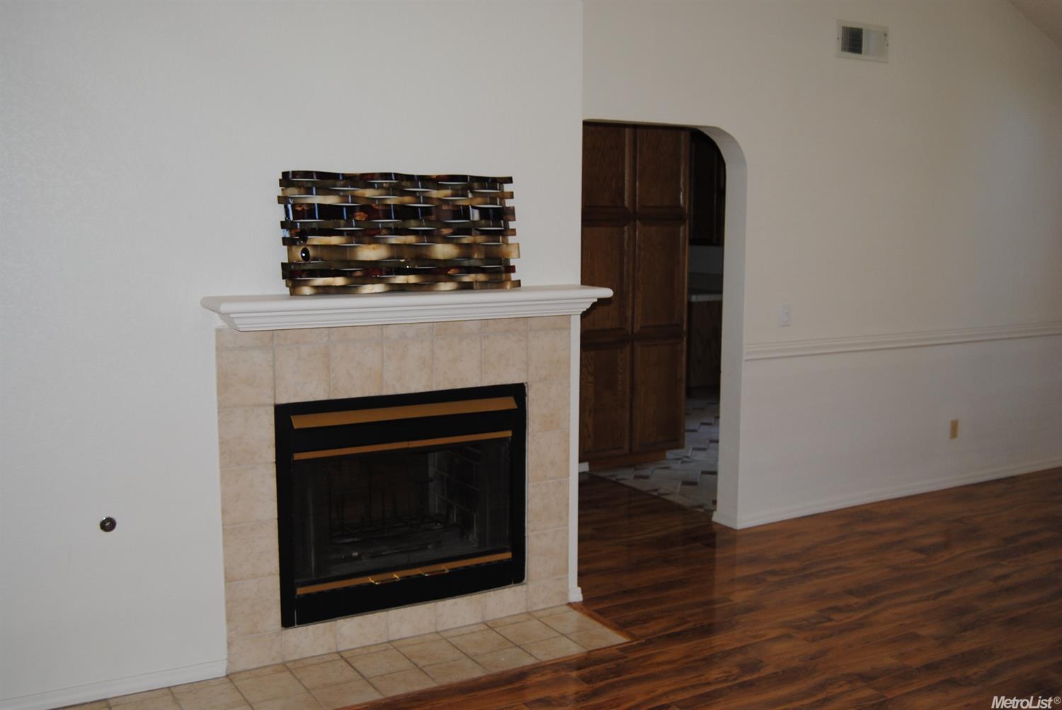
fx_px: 1063
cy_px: 355
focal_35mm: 36
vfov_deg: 36.9
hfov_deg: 53.1
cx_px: 531
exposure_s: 1/60
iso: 200
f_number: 3.8
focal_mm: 24
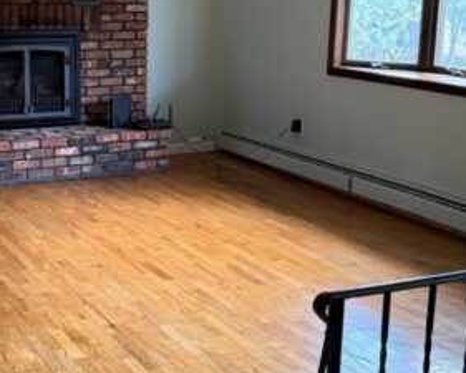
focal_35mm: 64
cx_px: 131
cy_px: 153
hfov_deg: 29.2
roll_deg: -0.4
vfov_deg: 23.8
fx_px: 883
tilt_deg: -10.7
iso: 320
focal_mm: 6.76
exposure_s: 1/60
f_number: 1.78
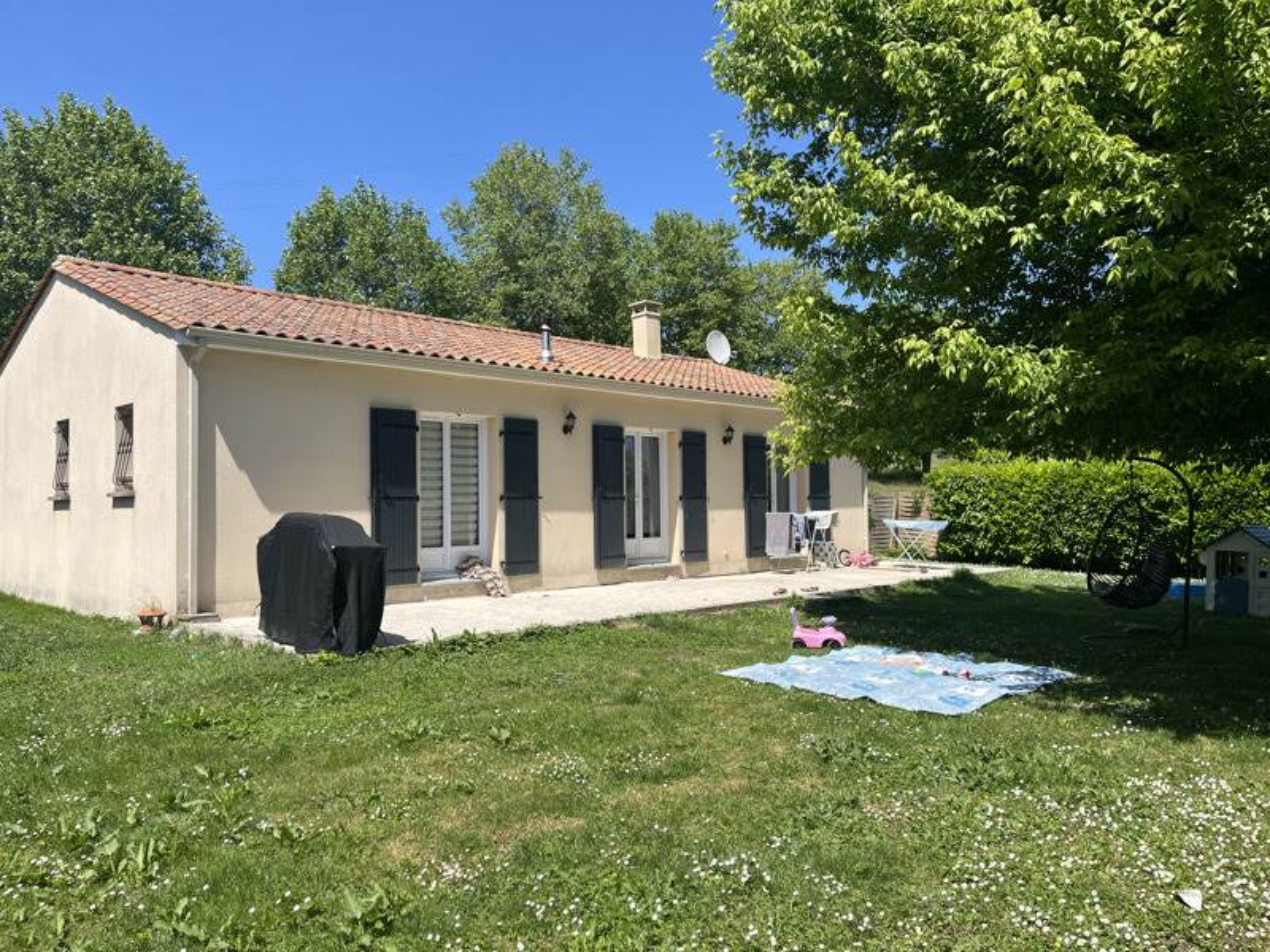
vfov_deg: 53.1
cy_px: 476
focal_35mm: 26
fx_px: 954
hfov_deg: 67.3
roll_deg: +1.9
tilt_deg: +1.4
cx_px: 635
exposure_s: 1/3135
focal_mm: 5.1
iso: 50
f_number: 1.6
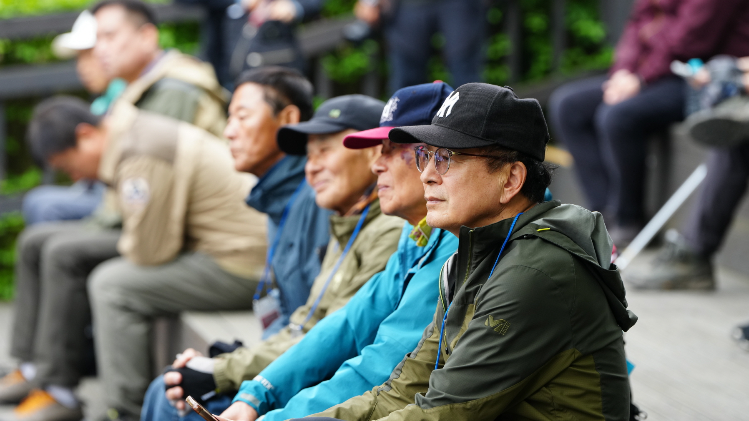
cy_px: 228
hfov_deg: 10.3
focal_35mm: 210
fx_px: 4170
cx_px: 374
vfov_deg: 5.8
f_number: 4.5
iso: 640
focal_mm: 200
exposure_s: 1/200
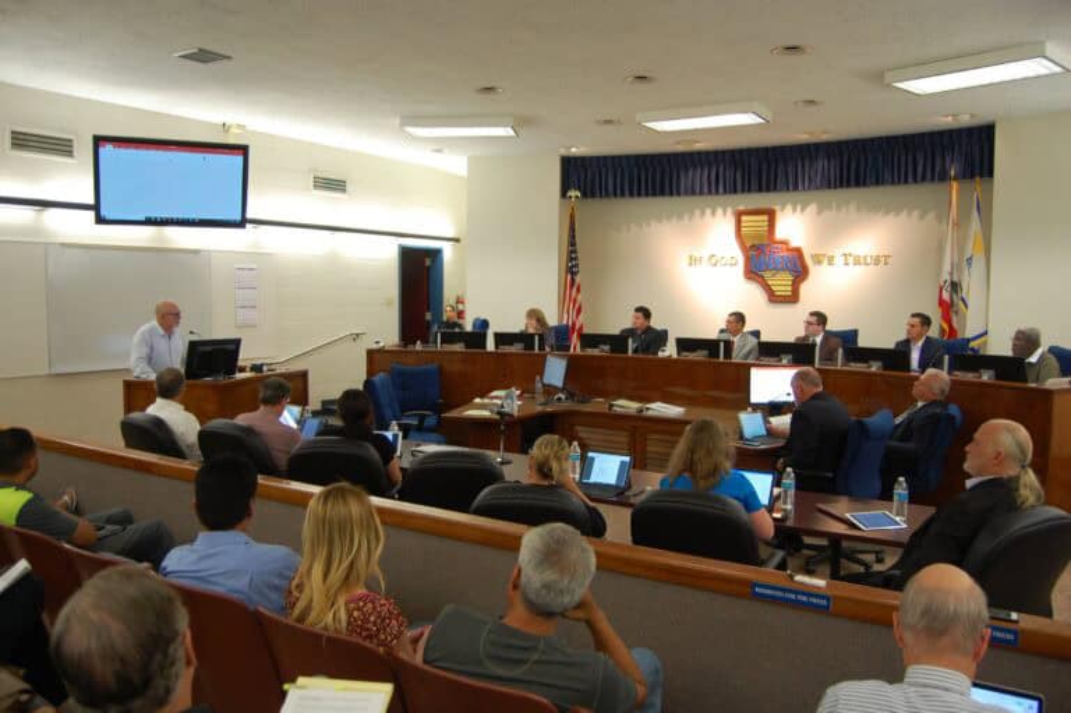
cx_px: 536
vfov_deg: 47.9
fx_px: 803
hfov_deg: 67.4
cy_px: 356
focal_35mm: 27
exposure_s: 1/30
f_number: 3.5
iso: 400
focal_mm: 18
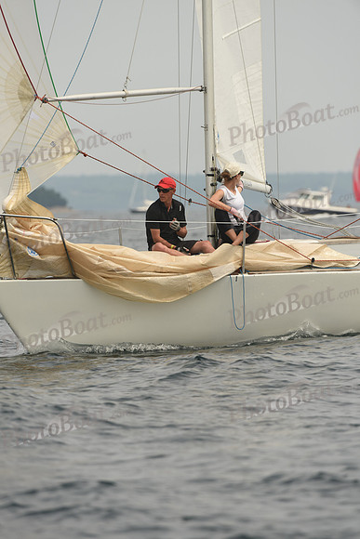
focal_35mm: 400
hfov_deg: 3.4
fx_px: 5996
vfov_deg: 5.2
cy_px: 270
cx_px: 180
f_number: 6.3
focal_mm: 400
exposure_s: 1/1000
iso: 250
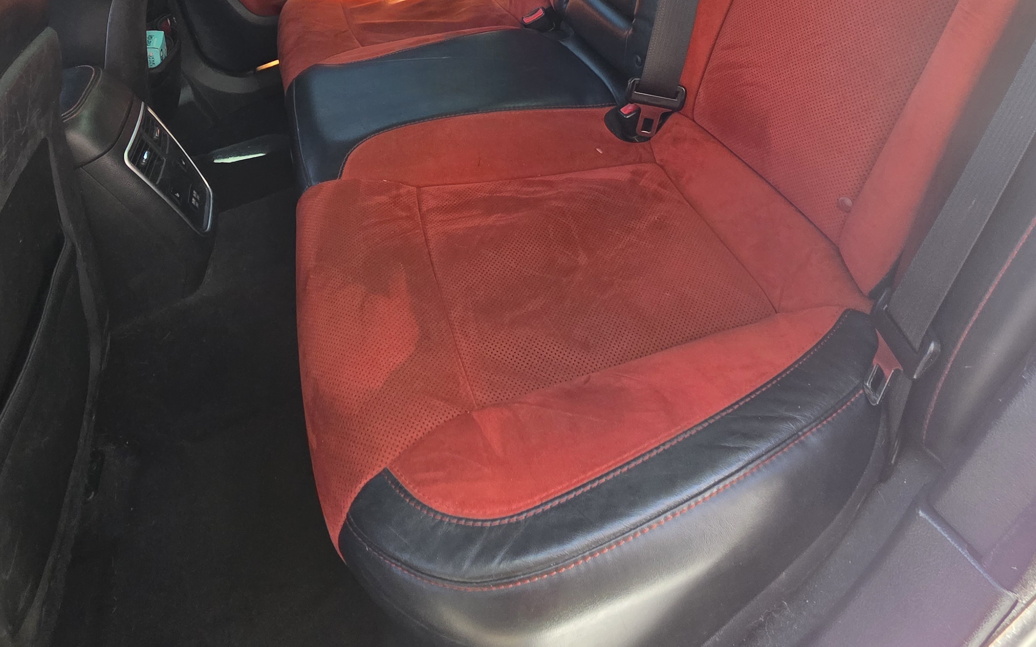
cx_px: 488
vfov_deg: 48.7
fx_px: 649
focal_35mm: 23
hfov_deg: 77.1
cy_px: 94
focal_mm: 2.2
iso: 160
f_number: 1.9
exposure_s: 1/120
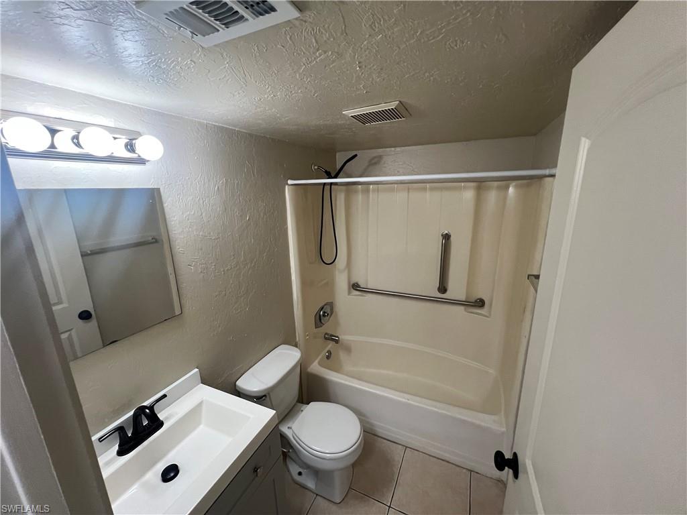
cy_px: 258
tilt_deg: -15.8
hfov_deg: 106.2
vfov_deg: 89.9
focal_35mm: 13
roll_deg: +0.6
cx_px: 344
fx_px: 258
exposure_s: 1/120
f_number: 1.8
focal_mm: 1.57
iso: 200
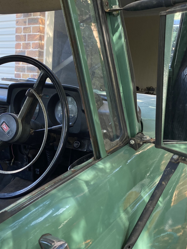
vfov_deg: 44.5
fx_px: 303
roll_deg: -2.1
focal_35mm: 42
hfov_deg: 33.4
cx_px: 37
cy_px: 152
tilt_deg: -13.7
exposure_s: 1/121
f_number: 1.8
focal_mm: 4.25
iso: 50
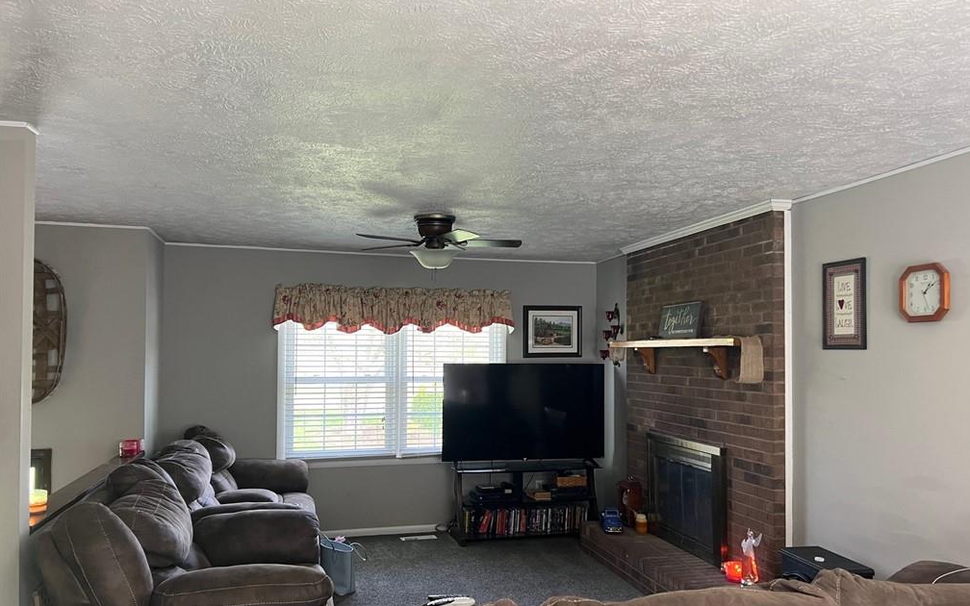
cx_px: 490
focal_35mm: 28
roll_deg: -0.2
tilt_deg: +0.6
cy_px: 335
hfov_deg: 66.5
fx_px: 740
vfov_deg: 44.5
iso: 125
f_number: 1.5
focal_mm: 5.7
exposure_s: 1/60
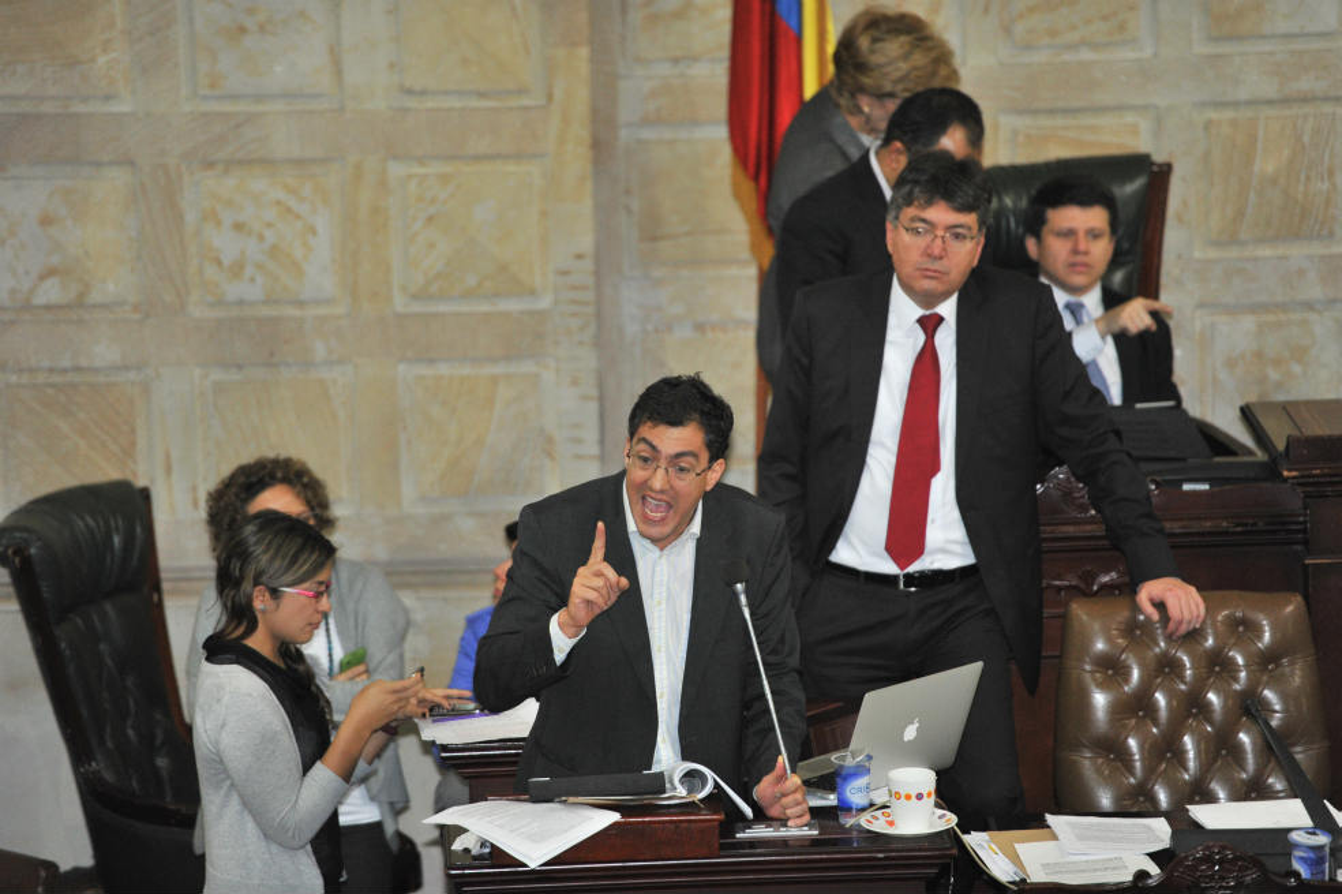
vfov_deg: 6.9
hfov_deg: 10.3
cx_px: 671
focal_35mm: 200
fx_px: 7451
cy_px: 447
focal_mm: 200
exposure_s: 1/125
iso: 3200
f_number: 2.8
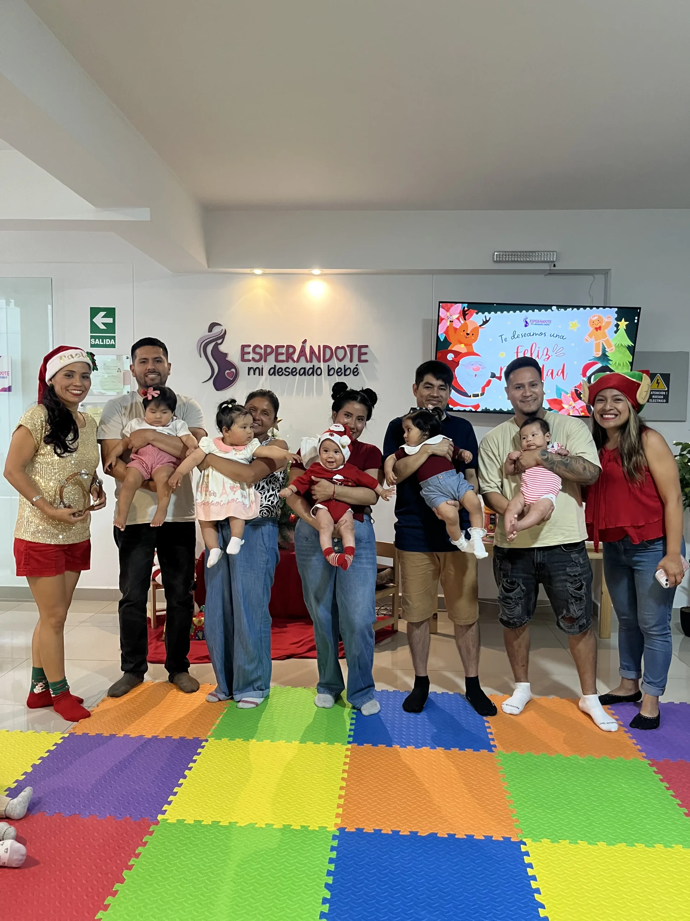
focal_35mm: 26
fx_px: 691
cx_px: 345
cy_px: 460
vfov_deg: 67.3
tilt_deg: -2.8
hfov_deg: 53.1
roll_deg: -0.4
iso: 200
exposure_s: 1/60
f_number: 1.6
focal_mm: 5.1
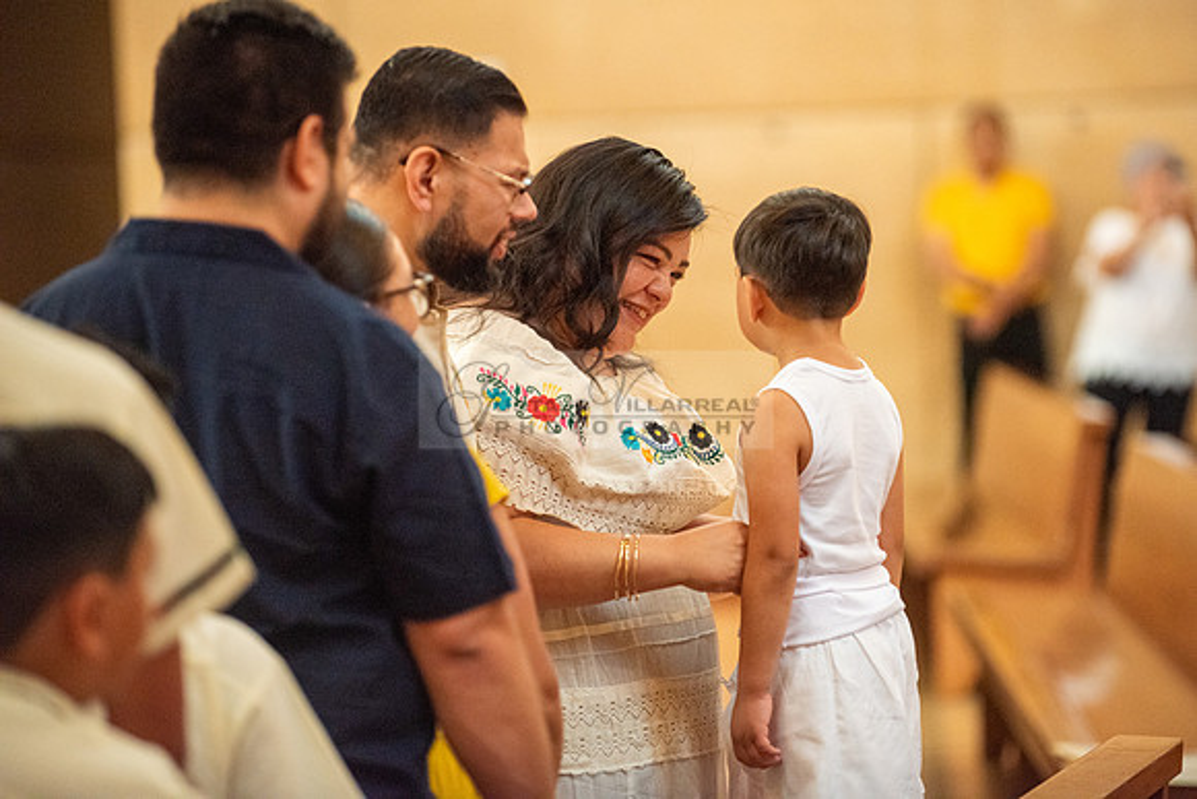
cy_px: 366
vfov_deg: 7.5
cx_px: 649
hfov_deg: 11.1
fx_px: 6132
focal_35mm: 184
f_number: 2.8
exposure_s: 1/160
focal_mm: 170
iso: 2000
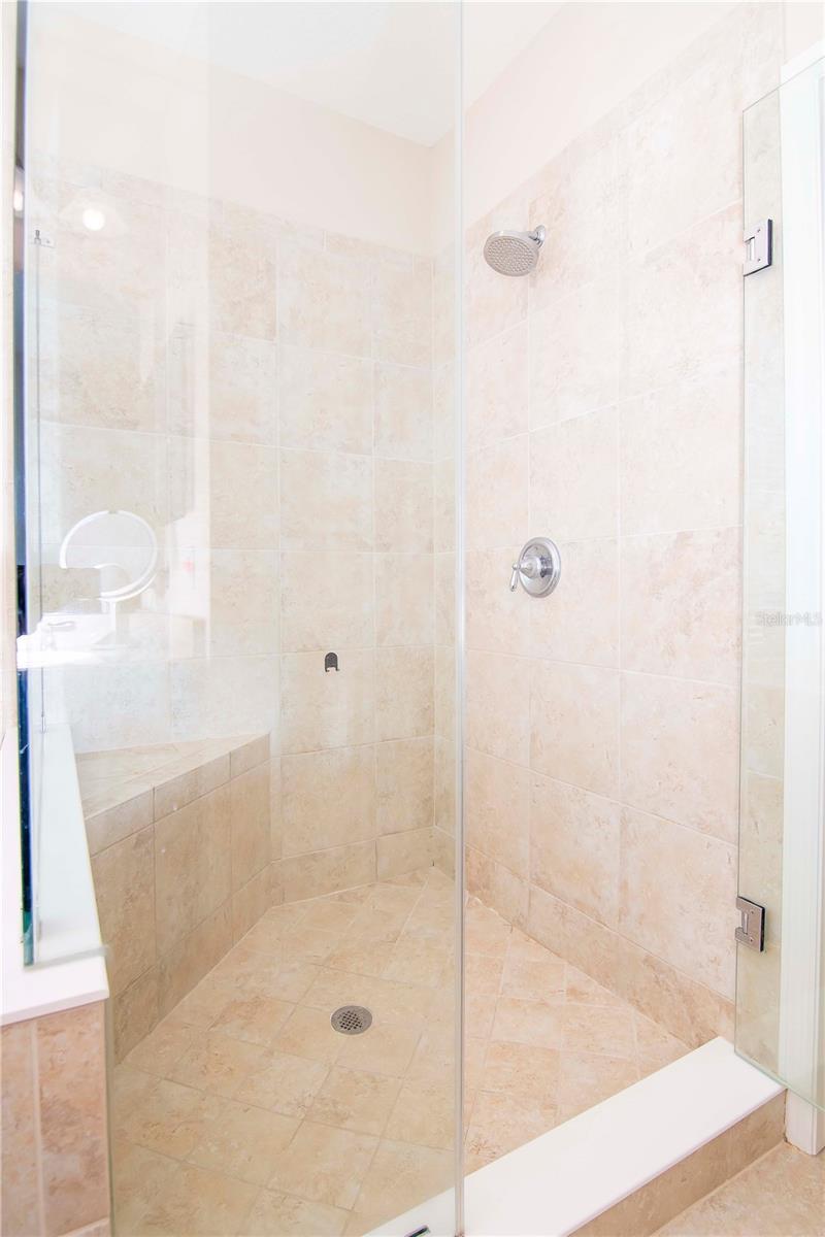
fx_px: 619
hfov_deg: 67.4
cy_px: 618
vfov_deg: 90.0
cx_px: 412
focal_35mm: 18
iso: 640
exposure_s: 1/200
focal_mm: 12
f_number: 5.6
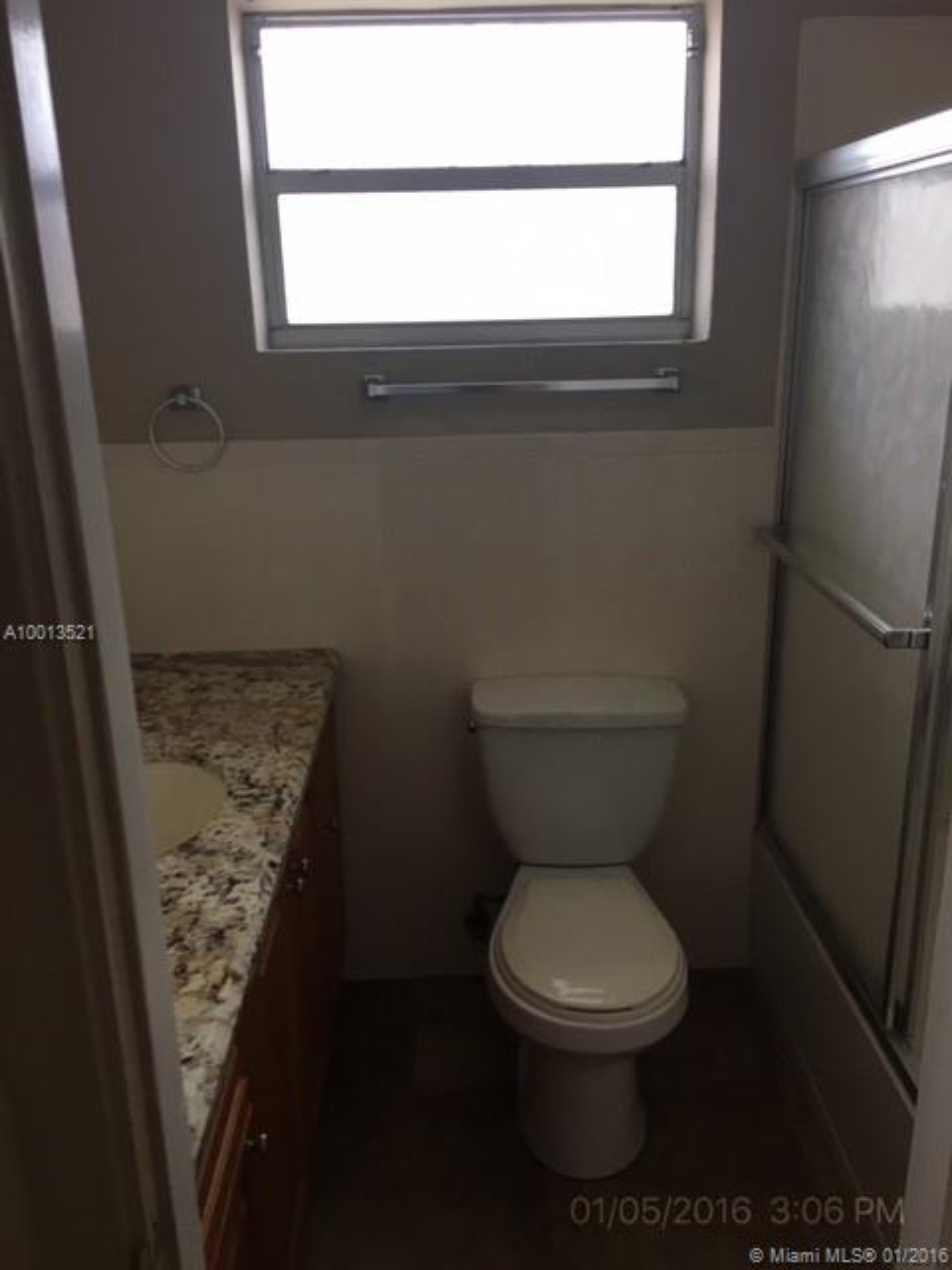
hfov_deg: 48.2
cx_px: 476
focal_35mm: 29
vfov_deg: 61.7
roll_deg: -0.7
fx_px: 1063
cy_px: 635
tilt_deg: -21.7
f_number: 2.2
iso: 50
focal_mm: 4.15
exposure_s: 1/30
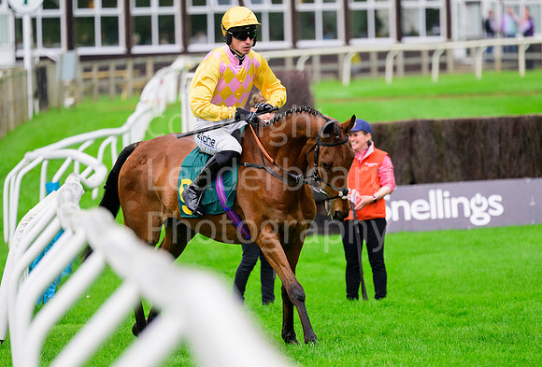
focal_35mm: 388
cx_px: 274
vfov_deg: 3.6
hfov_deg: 5.3
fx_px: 5867
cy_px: 170
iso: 2000
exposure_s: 1/2500
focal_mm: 340
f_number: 5.6
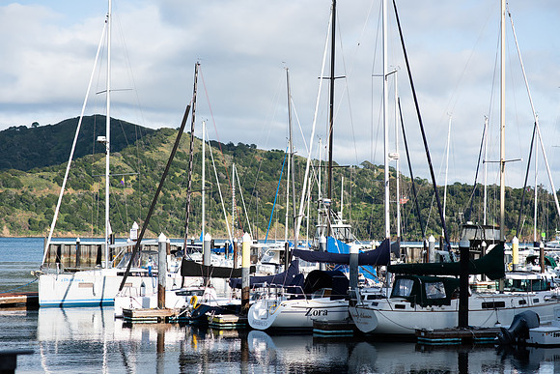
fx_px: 1322
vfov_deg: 16.1
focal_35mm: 85
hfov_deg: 23.9
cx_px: 280
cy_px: 187
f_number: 4
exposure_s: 1/5000
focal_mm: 85
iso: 500
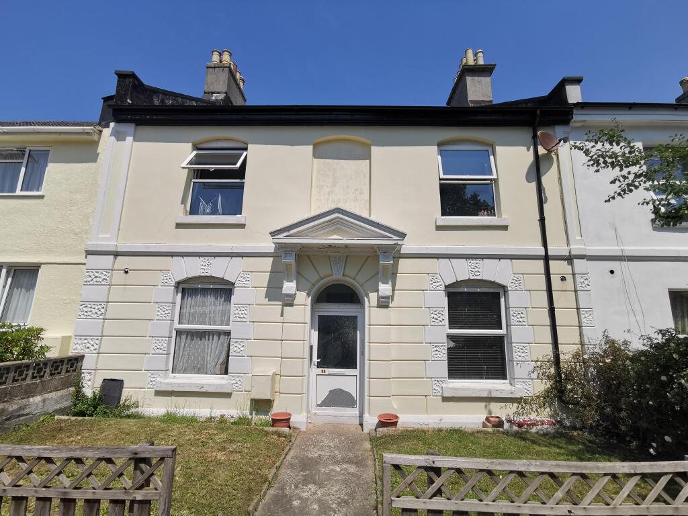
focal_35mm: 17
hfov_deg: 91.0
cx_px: 344
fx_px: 338
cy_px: 258
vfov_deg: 74.7
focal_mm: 2.26
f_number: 2.2
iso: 50
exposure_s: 1/2024
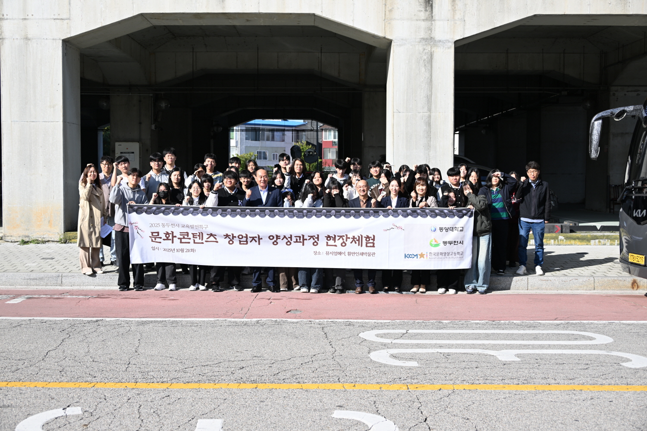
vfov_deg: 29.9
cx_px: 324
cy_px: 216
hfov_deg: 43.6
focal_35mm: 45
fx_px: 809
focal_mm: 45
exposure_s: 1/250
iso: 64
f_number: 5.6
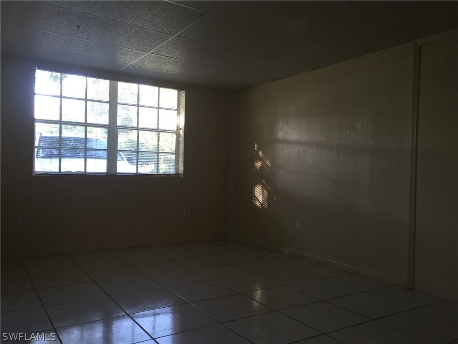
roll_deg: -1.3
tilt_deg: +1.4
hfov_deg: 61.7
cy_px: 172
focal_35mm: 29
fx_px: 384
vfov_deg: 48.2
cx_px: 229
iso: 40
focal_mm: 4.15
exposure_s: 1/30
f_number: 2.2
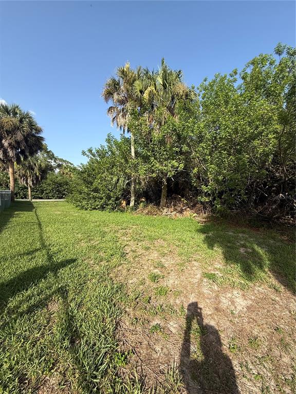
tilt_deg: +3.3
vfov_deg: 102.1
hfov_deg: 85.7
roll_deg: +0.5
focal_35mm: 14
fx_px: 160
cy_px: 197
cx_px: 148
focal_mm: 2.22
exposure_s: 1/1087
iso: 50
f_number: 2.2
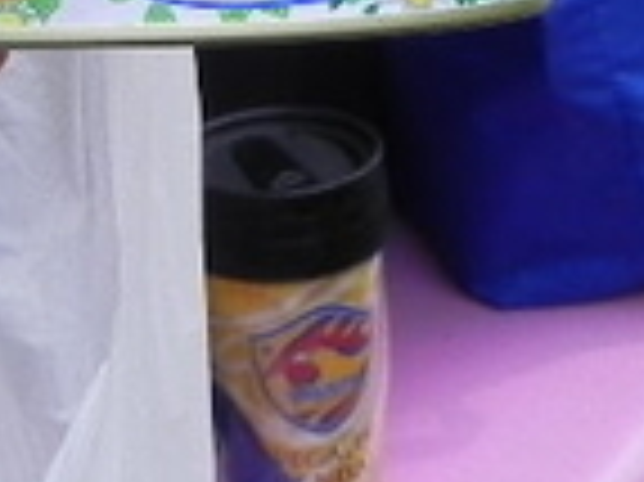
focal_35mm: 230
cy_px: -252
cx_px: -176
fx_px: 4275
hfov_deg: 8.5
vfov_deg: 6.4
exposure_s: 1/396
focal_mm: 7.3
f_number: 6.3
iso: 160
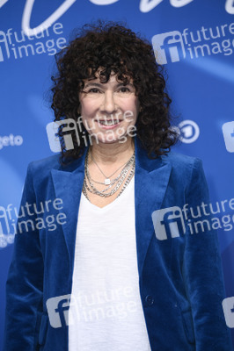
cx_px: 117
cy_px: 176
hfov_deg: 9.1
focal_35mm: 150
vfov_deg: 13.7
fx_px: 1465
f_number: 5.6
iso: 1250
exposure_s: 1/250
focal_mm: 150
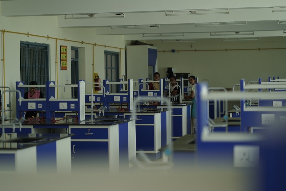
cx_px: 143
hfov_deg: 23.9
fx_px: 675
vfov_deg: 16.1
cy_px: 96
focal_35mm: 85
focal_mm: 85
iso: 500
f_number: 2.2
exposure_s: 1/125
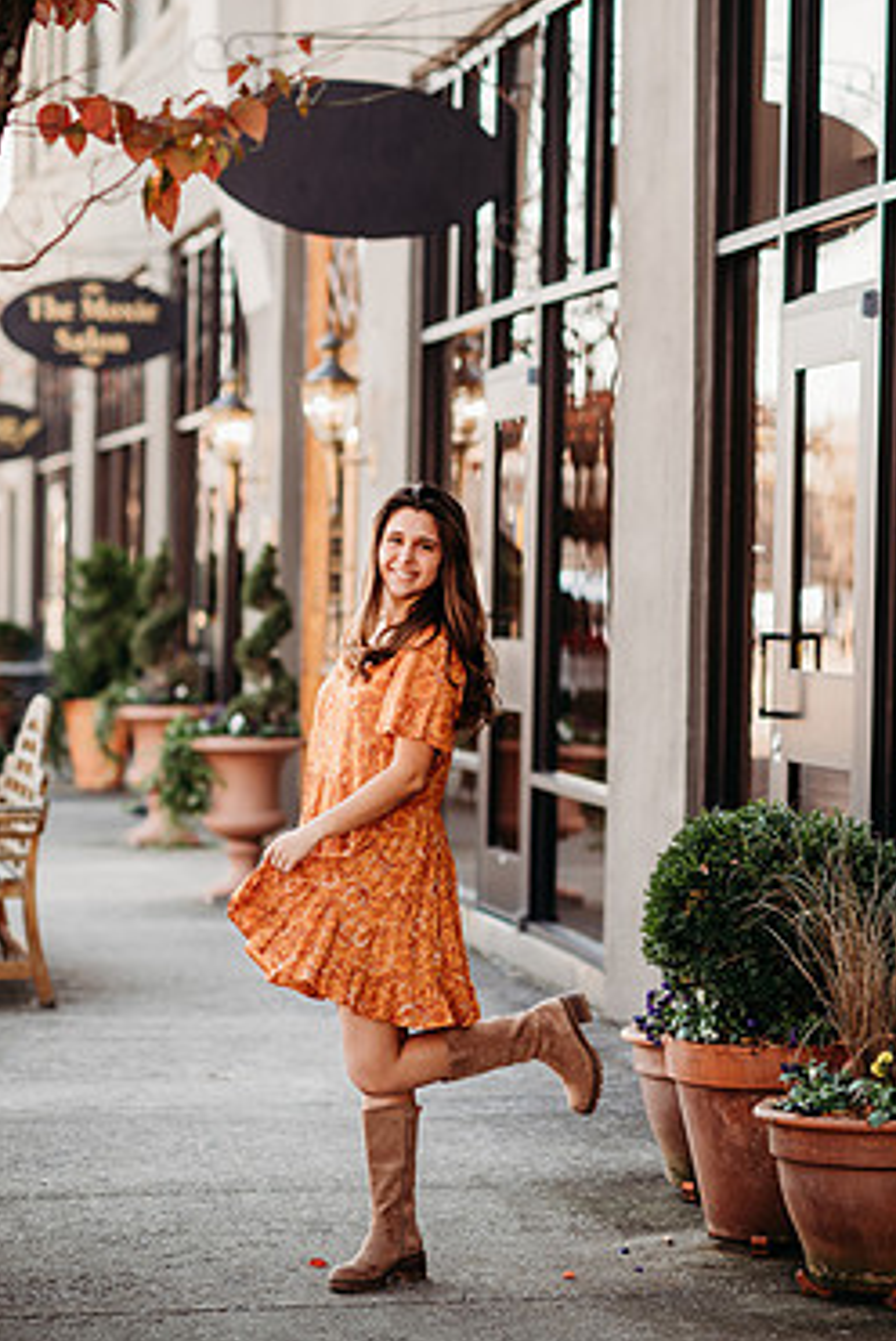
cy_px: 604
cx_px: 481
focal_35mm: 103
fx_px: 3838
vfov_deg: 19.8
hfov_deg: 13.3
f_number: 2
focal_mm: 85
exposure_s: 1/250
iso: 125
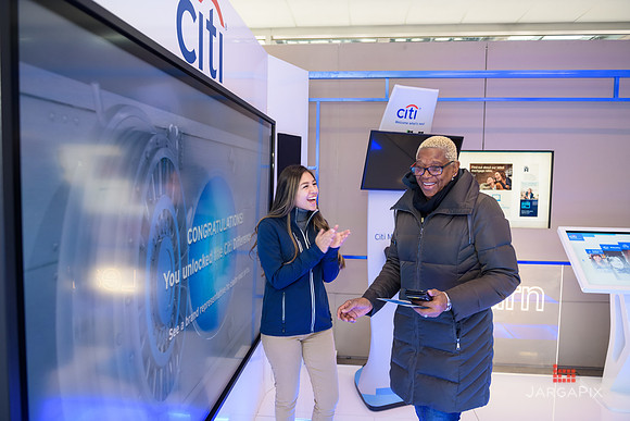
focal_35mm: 26
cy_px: 210
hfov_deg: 69.4
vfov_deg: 49.6
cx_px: 315
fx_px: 455
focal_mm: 26
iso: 1000
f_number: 3.2
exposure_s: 1/125
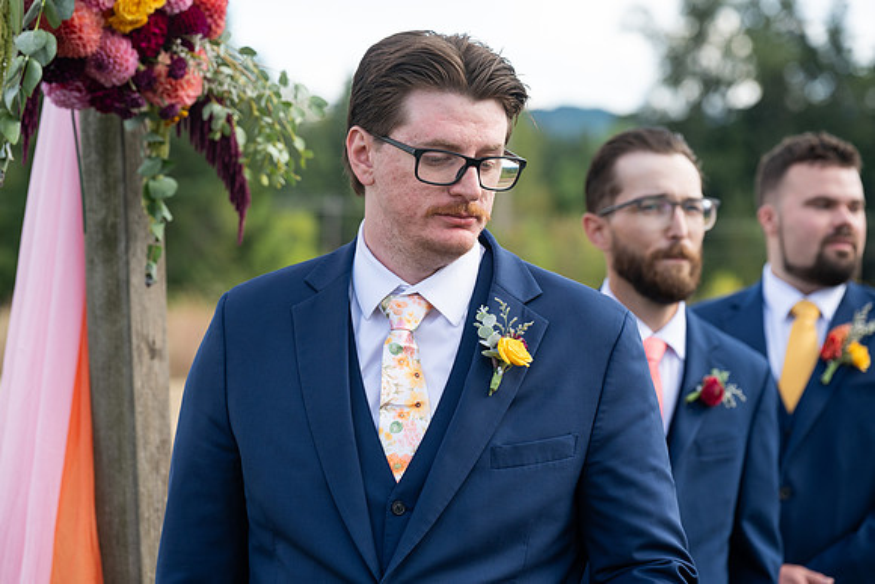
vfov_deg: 12.8
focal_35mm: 107
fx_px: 2601
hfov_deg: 19.1
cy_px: 292
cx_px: 438
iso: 400
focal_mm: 107
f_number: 4.5
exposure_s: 1/640
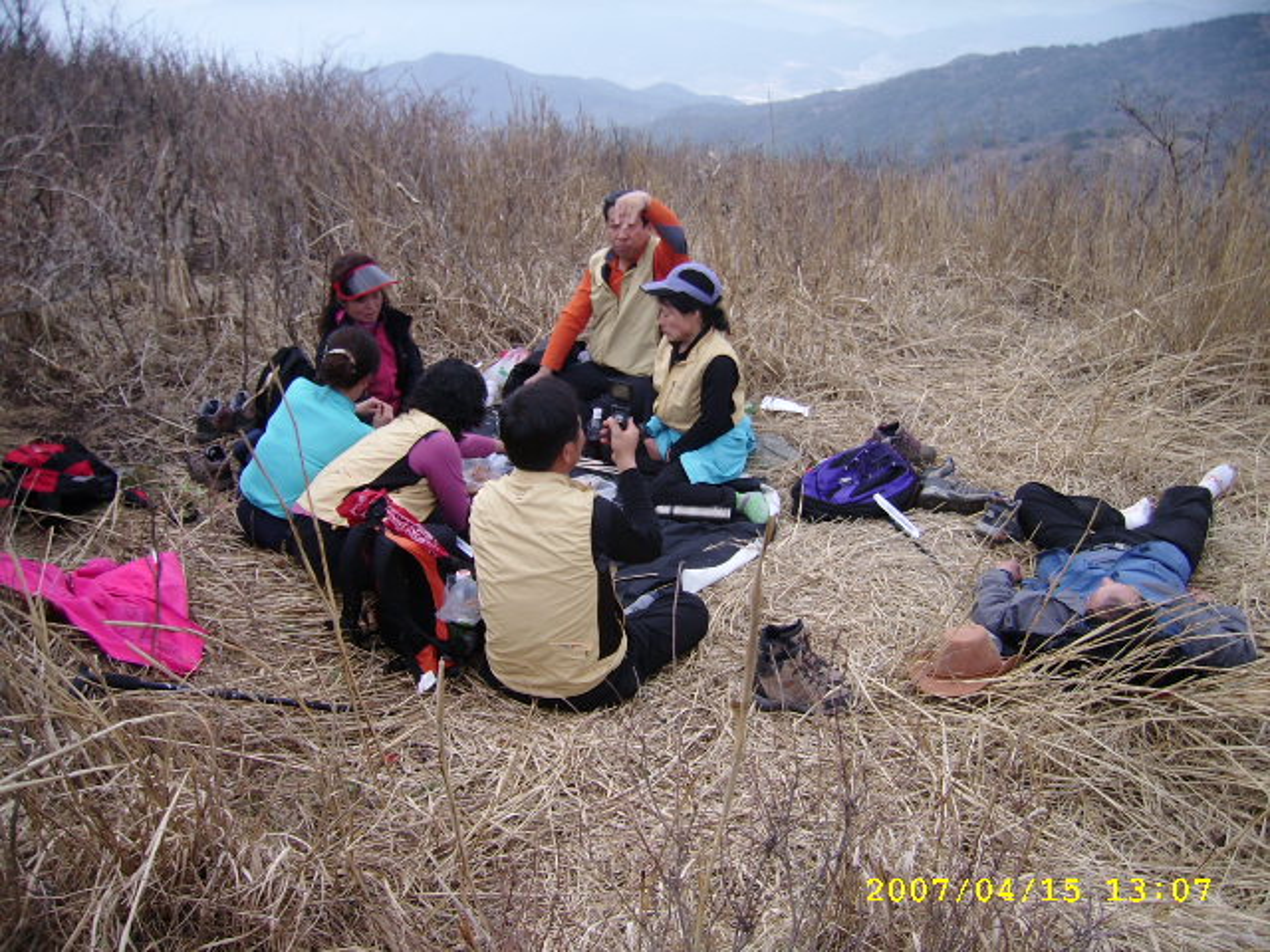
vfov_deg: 40.7
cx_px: 635
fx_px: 1284
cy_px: 476
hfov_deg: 52.6
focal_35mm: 35
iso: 50
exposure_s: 1/648
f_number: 2.8
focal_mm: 5.95
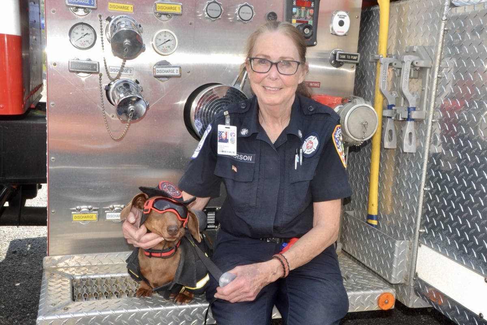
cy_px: 162
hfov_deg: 45.0
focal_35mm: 44
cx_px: 244
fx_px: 588
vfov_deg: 30.8
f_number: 22
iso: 800
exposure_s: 1/80
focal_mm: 29
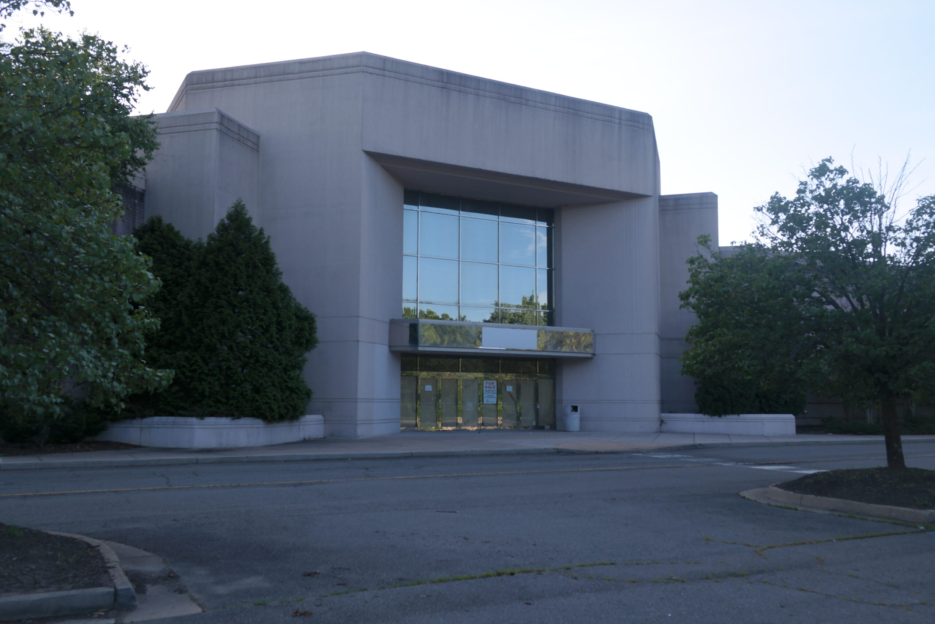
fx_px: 779
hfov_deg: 61.9
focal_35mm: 30
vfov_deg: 43.6
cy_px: 312
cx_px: 468
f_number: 5.6
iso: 200
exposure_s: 1/250
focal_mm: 20
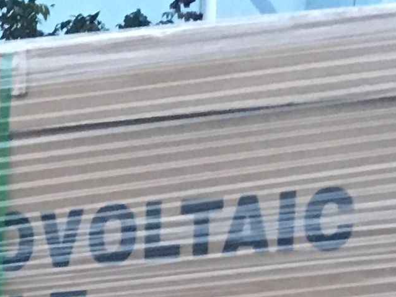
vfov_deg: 7.2
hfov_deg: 10.1
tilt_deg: -8.2
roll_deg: +0.3
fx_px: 2093
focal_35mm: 183
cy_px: 917
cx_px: -345
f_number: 2.2
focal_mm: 4.15
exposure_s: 1/33
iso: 200
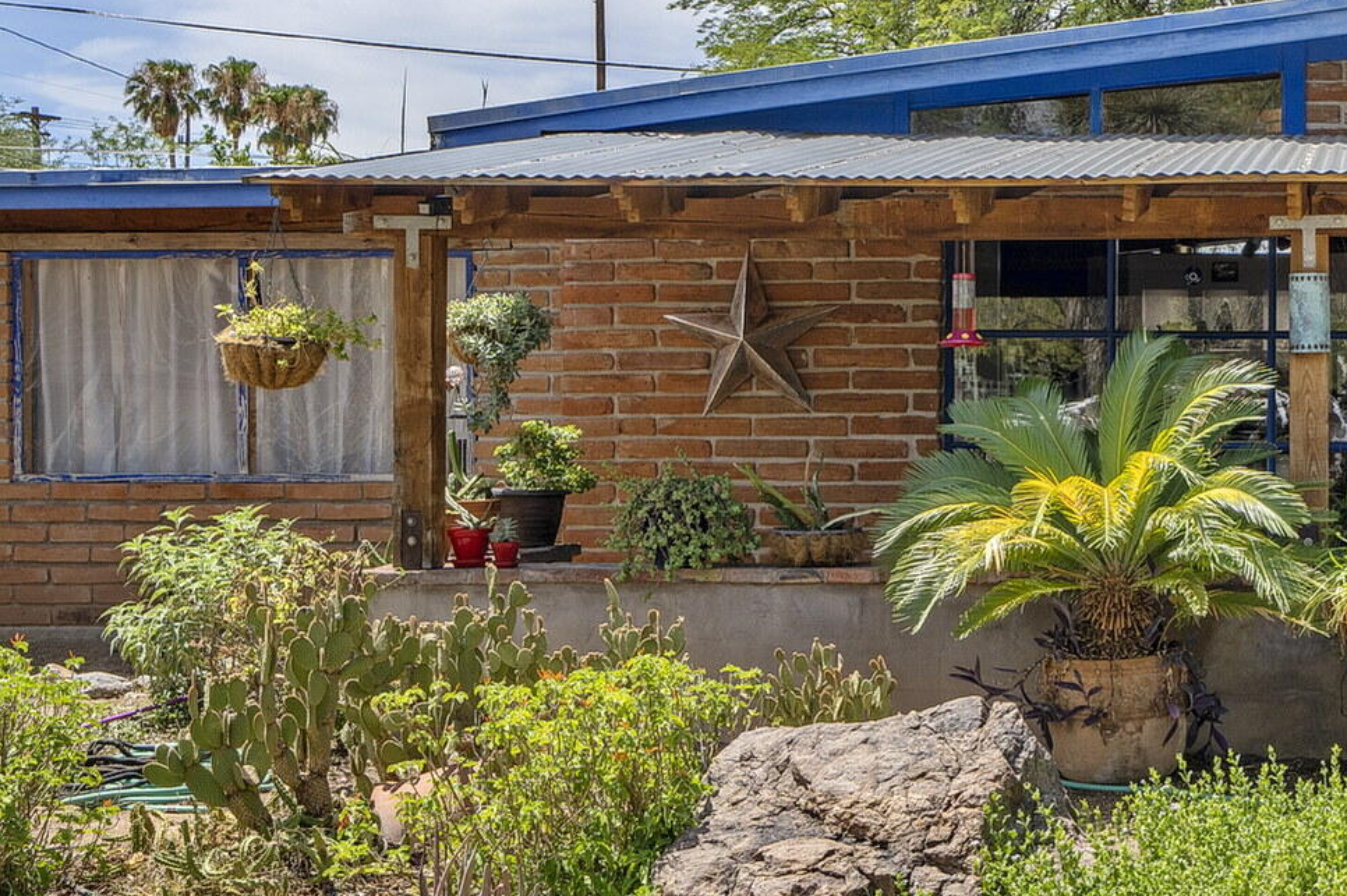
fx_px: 2169
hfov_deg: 32.2
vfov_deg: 23.3
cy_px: 389
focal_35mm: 58
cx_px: 1304
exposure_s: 1/200
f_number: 9
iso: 100
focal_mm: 20
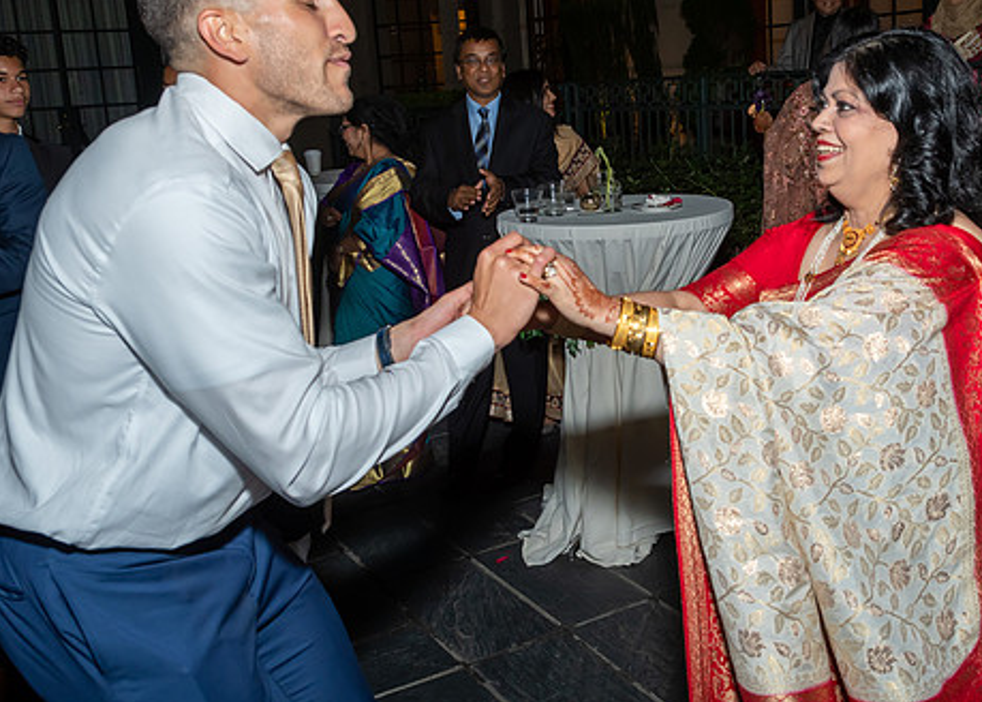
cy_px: 270
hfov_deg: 49.4
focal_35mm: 38
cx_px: 597
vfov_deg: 36.5
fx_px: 1060
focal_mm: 17
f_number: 5.6
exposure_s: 1/250
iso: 500
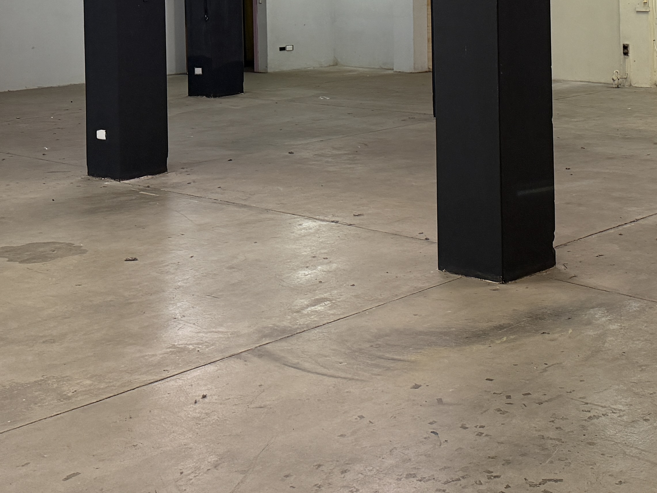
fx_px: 1139
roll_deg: +1.2
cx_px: 472
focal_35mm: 60
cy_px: -16
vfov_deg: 23.3
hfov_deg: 31.7
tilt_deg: -1.2
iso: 250
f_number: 1.78
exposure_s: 1/50
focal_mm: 6.76
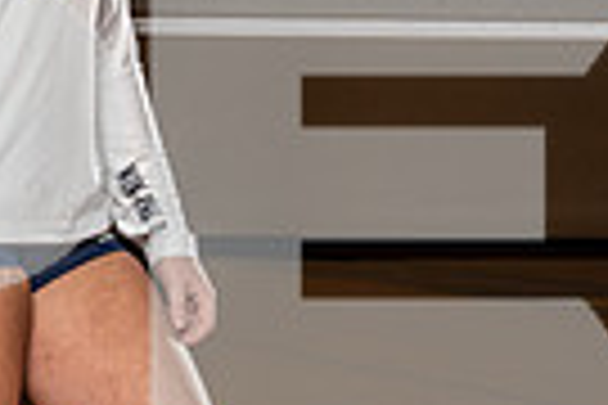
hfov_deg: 12.5
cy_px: 191
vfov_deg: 9.1
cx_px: -477
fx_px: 2533
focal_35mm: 150
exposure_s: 1/250
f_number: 11
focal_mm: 35
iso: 640
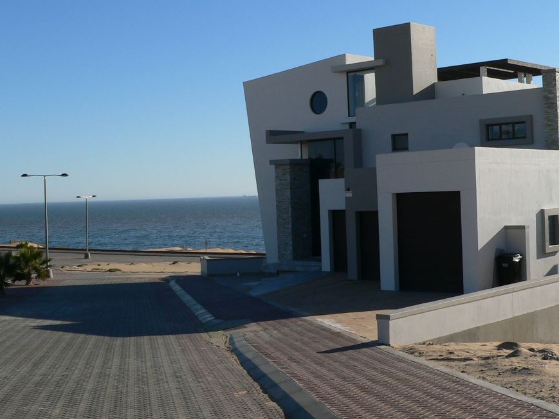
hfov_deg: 36.2
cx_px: 273
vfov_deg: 27.5
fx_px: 856
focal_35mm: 53
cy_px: 183
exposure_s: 1/500
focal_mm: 6
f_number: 5.6
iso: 80
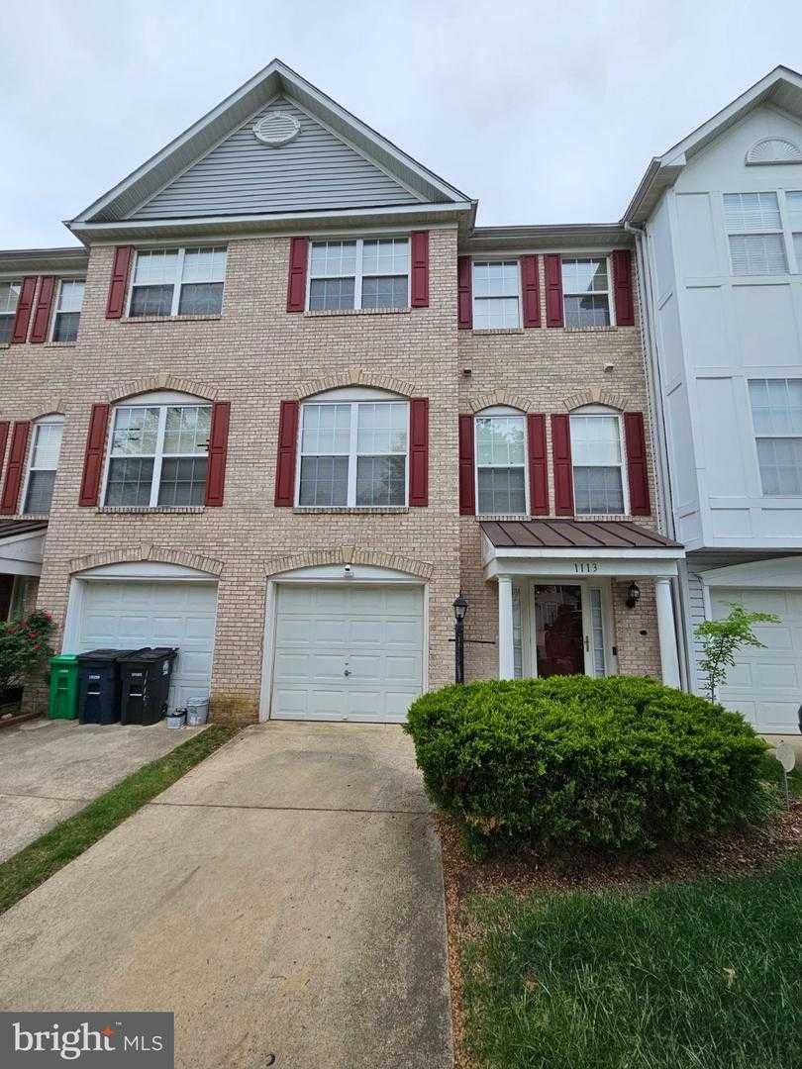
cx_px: 401
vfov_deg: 106.2
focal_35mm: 13
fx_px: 402
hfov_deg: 89.9
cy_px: 534
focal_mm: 2.2
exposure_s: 1/2937
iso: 50
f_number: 2.2
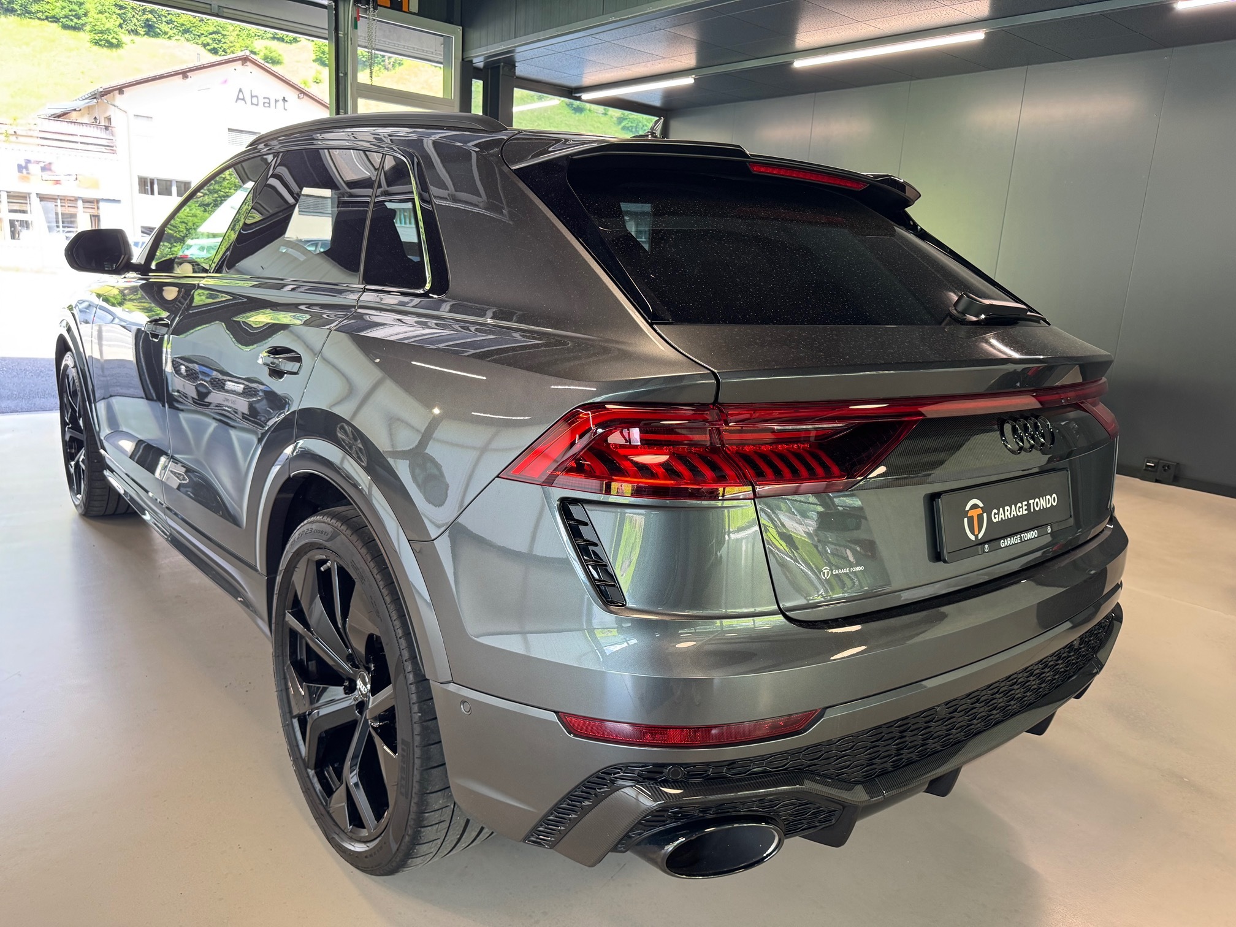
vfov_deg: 56.8
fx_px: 857
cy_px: 464
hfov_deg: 71.6
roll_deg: -2.7
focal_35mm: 24
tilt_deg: -11.4
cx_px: 618
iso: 125
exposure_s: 1/100
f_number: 1.78
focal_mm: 6.76
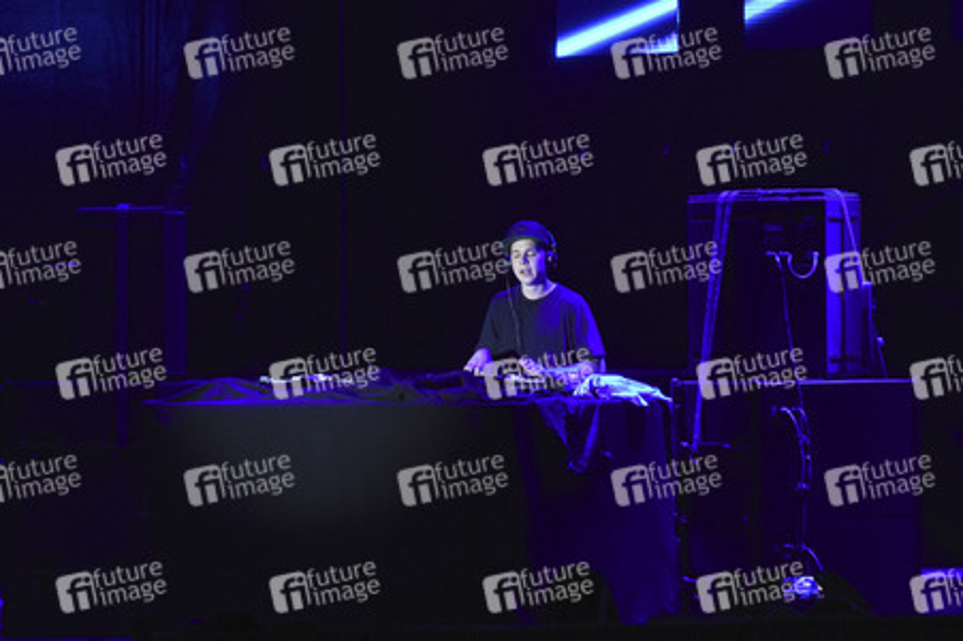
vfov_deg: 6.5
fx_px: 5613
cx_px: 482
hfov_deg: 9.8
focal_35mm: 210
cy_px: 320
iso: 2500
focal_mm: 140
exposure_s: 1/100
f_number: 5.6
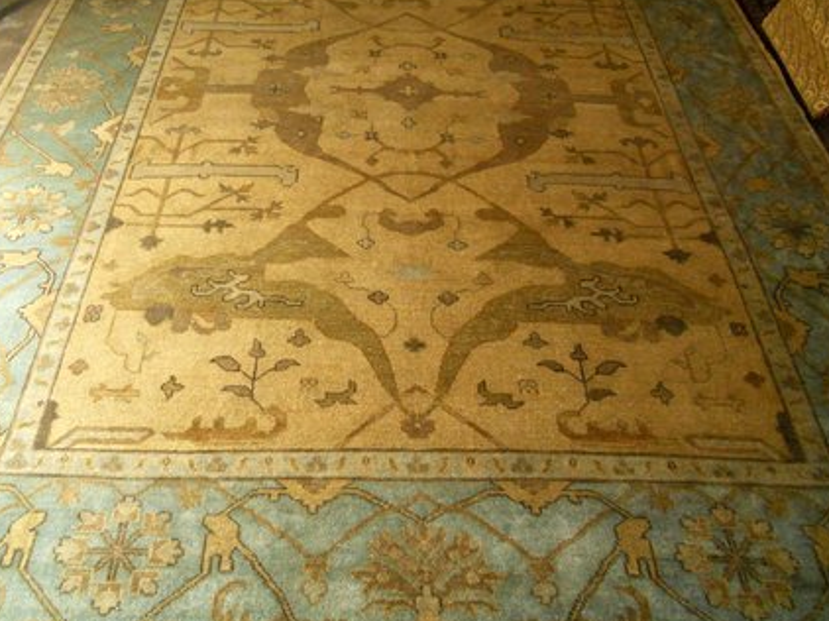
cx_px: 403
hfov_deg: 56.8
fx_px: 766
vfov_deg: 44.1
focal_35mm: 32
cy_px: 311
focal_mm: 4.9
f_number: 3.2
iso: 400
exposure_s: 1/50
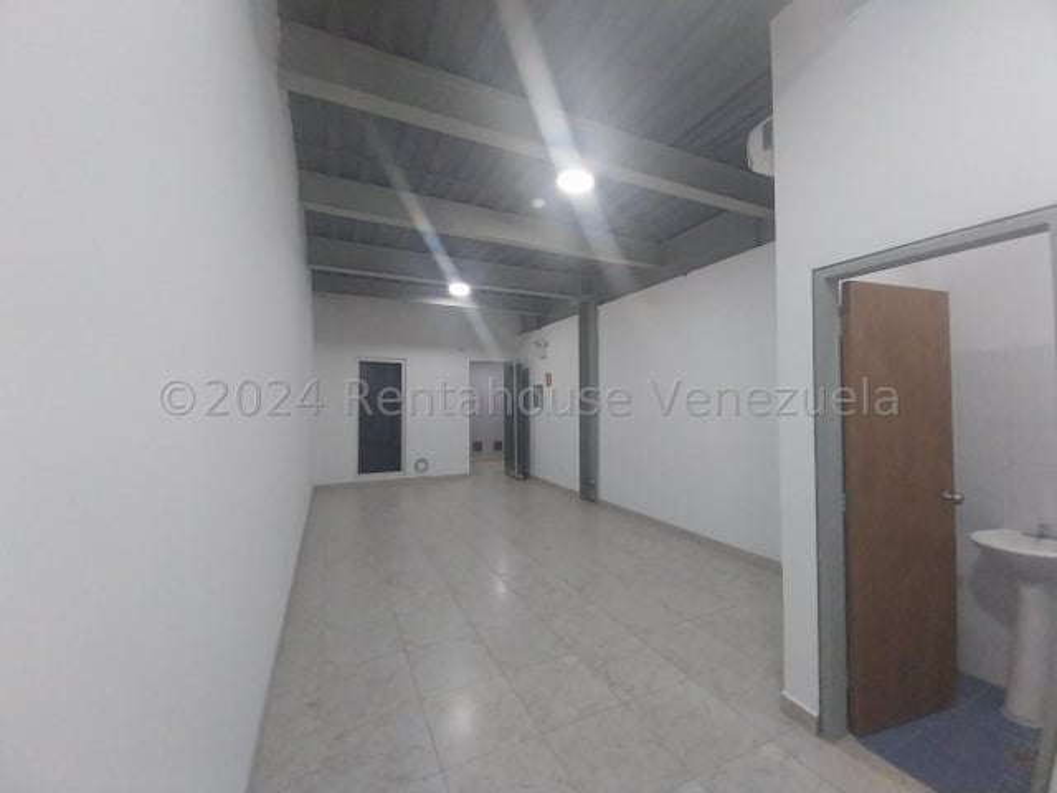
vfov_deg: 89.9
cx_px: 528
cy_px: 396
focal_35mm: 13
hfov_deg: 106.2
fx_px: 397
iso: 202
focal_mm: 1.3
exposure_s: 1/40
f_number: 2.2
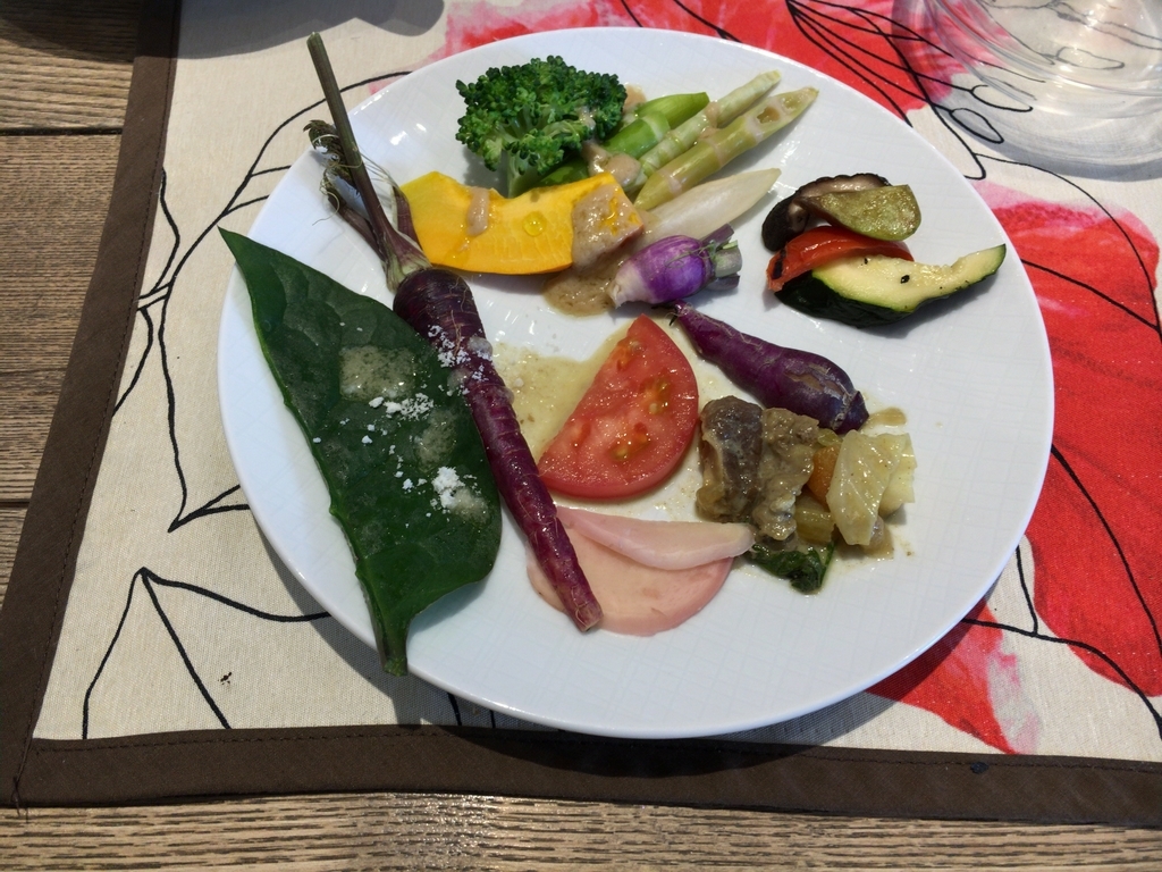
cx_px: 581
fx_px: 973
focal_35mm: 29
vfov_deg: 48.2
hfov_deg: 61.7
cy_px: 436
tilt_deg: -62.4
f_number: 2.2
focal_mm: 4.15
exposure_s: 1/30
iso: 50
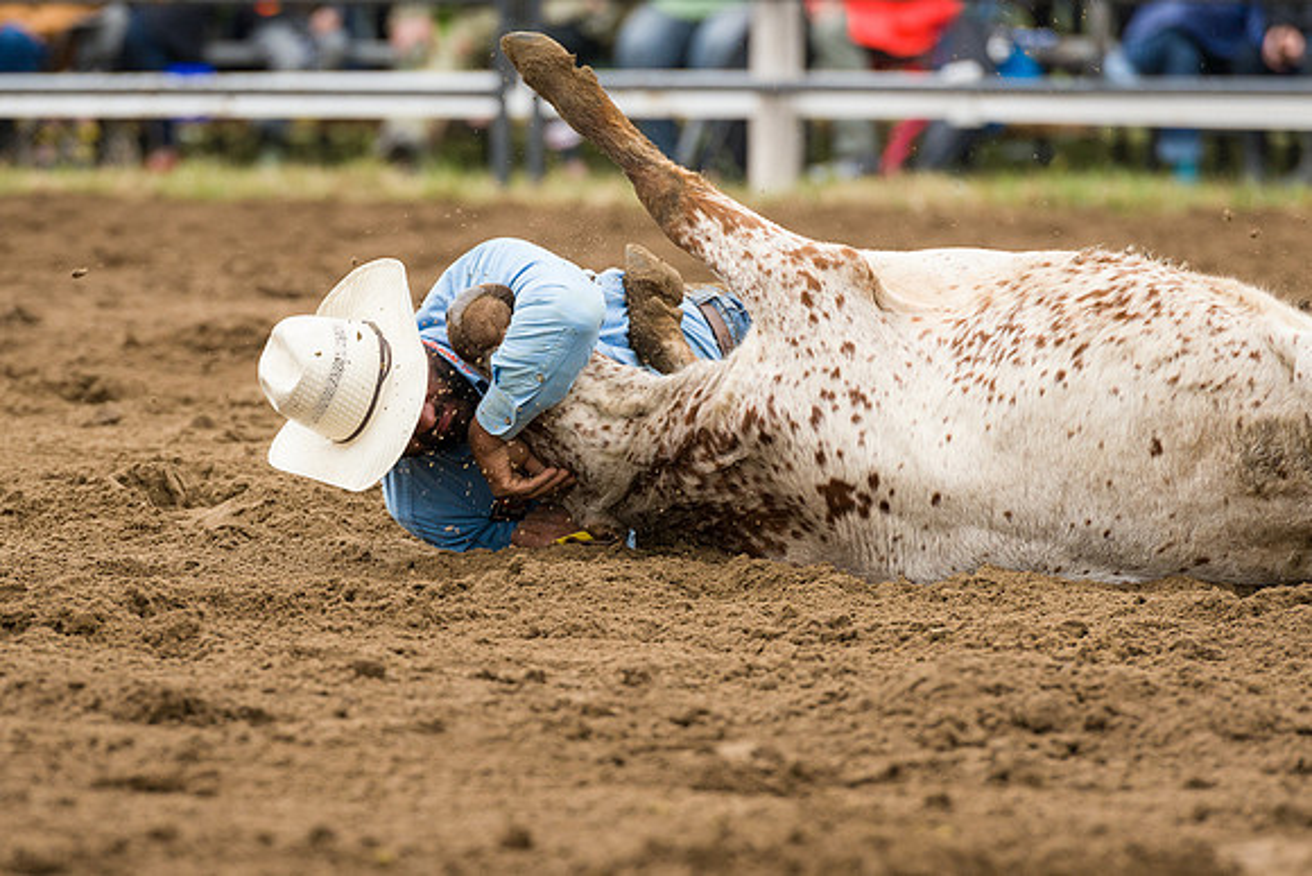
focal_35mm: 310
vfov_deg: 4.4
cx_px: 472
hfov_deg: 6.7
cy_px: 635
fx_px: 11285
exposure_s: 1/800
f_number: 3.5
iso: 800
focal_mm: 200
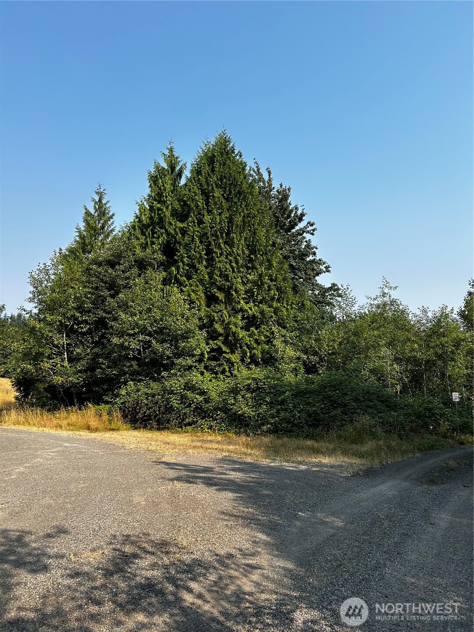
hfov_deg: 53.1
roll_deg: -0.3
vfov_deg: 67.3
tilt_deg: +6.9
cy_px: 316
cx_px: 237
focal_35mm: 26
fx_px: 475
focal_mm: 5.7
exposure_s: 1/2571
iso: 50
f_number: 1.5
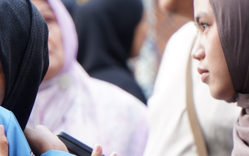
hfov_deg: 4.7
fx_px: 3023
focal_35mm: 445
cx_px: -82
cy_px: 54
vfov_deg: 2.9
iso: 320
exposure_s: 1/100
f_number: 4
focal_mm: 101
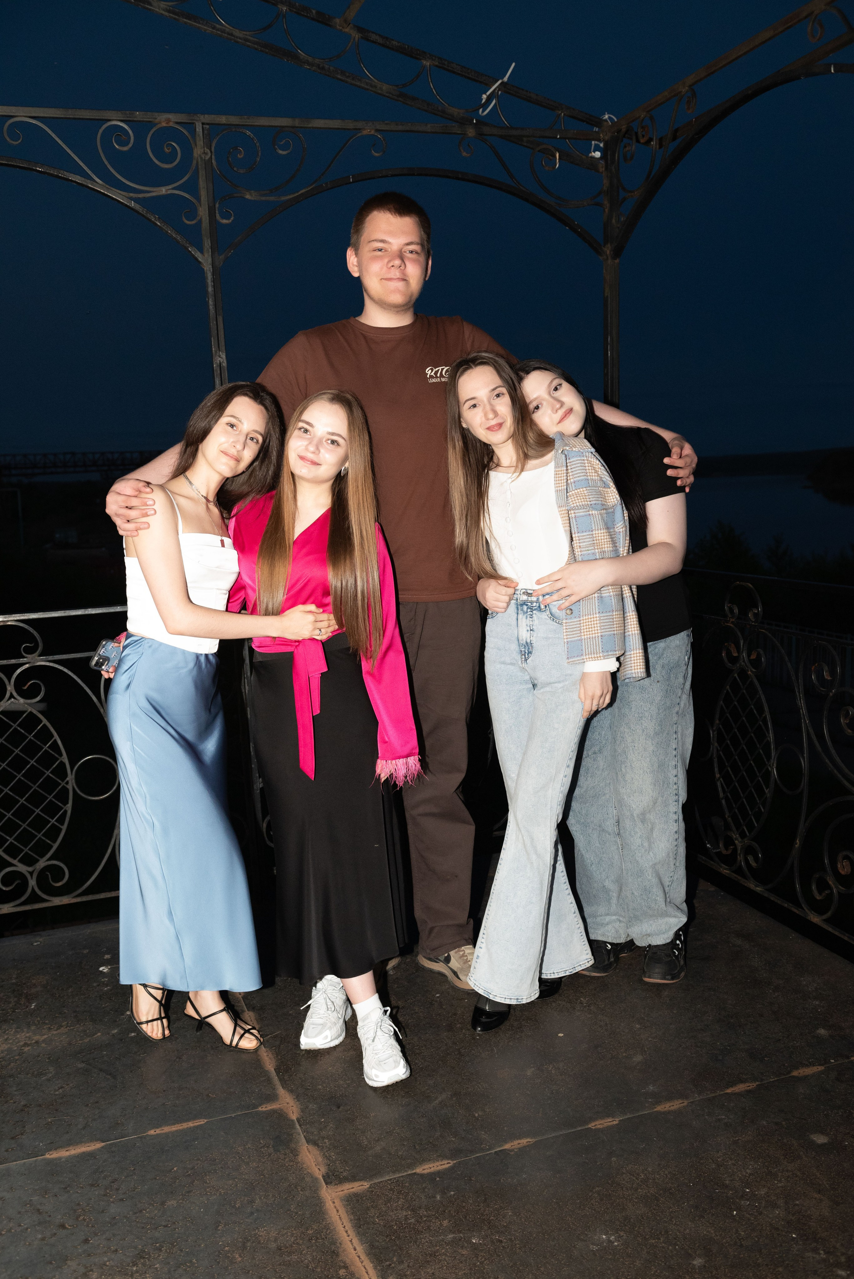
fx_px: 1138
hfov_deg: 41.1
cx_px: 427
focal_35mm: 32
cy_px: 640
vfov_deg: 58.7
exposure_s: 1/200
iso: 2500
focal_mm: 32
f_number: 5
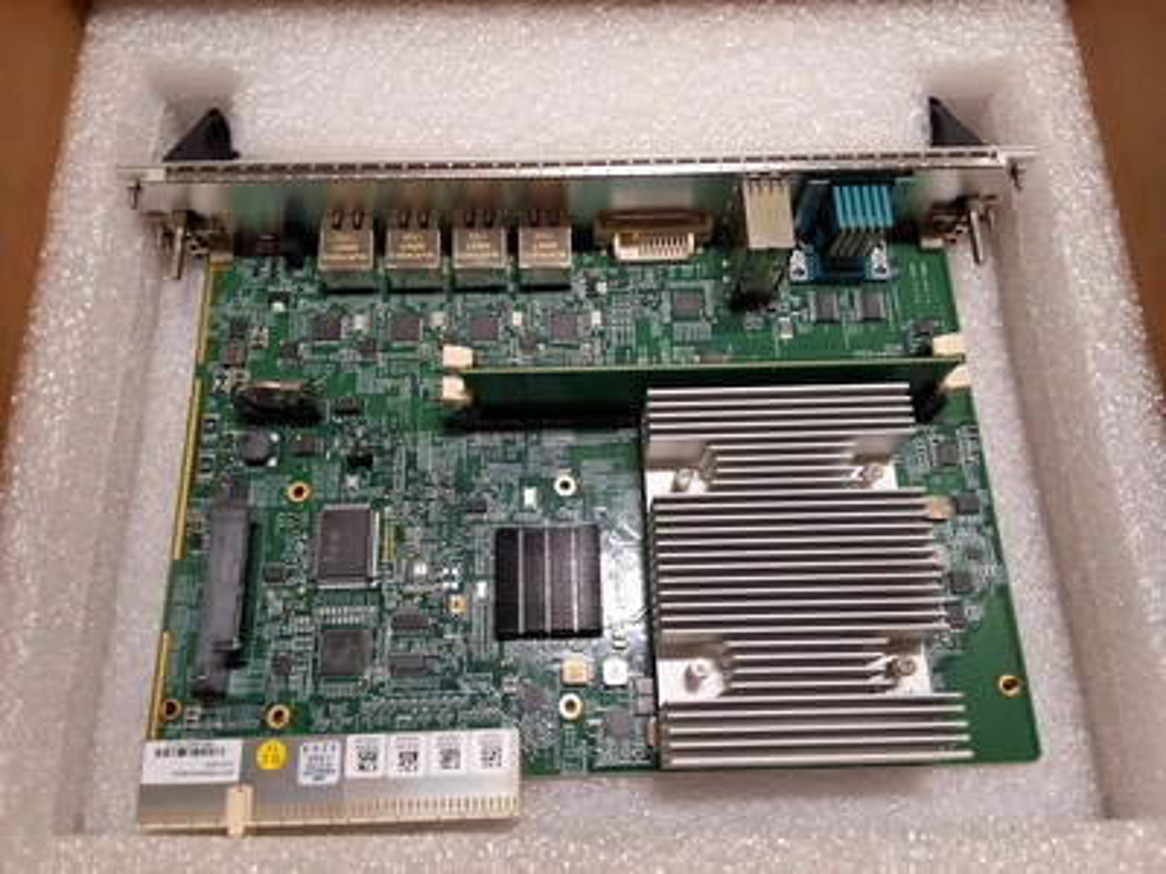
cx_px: 583
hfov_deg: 63.4
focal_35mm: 28
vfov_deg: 49.7
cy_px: 437
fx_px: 943
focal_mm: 2.91
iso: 40
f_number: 1.9
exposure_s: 1/120
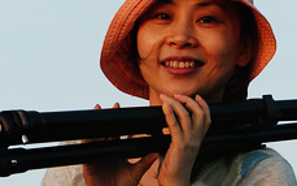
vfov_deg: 3.3
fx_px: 3201
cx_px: 180
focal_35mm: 396
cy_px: 128
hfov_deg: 5.3
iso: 200
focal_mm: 85
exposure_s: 1/45
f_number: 10
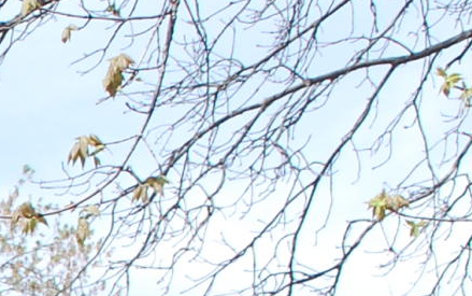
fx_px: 2961
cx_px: -648
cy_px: 656
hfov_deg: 8.4
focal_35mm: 230
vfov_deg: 5.6
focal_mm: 22
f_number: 9
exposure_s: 1/125
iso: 200
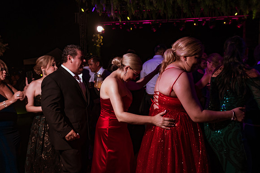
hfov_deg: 71.5
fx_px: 180
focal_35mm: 25
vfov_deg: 51.2
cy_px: 86
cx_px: 130
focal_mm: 25
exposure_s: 1/60
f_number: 6.3
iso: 2000
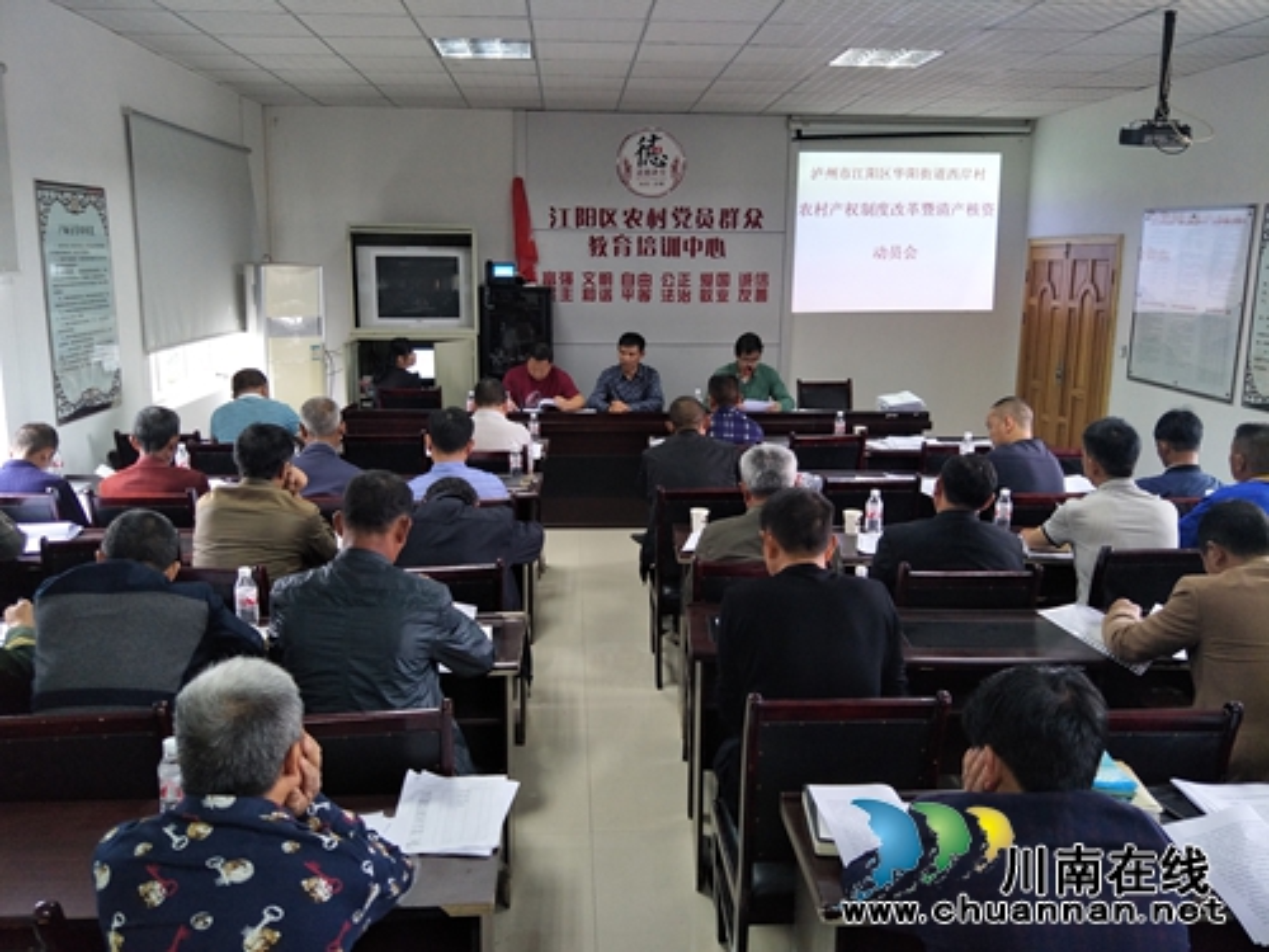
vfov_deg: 56.8
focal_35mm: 24
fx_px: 880
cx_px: 634
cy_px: 476
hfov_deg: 71.6
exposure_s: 1/33
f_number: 1.7
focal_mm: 4.1
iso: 286
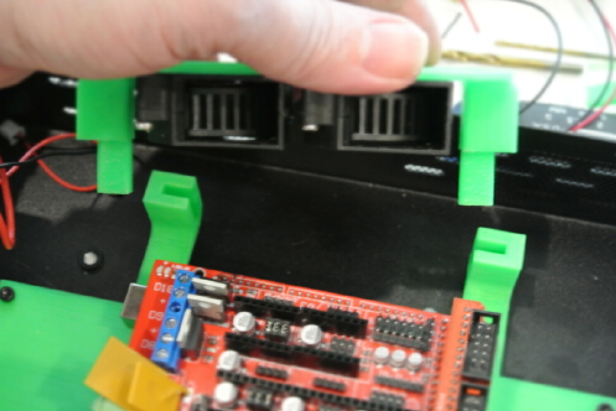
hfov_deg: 33.9
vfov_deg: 23.0
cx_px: 301
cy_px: 244
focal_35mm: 59
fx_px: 1010
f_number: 4.5
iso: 800
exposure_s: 1/10
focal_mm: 18.2
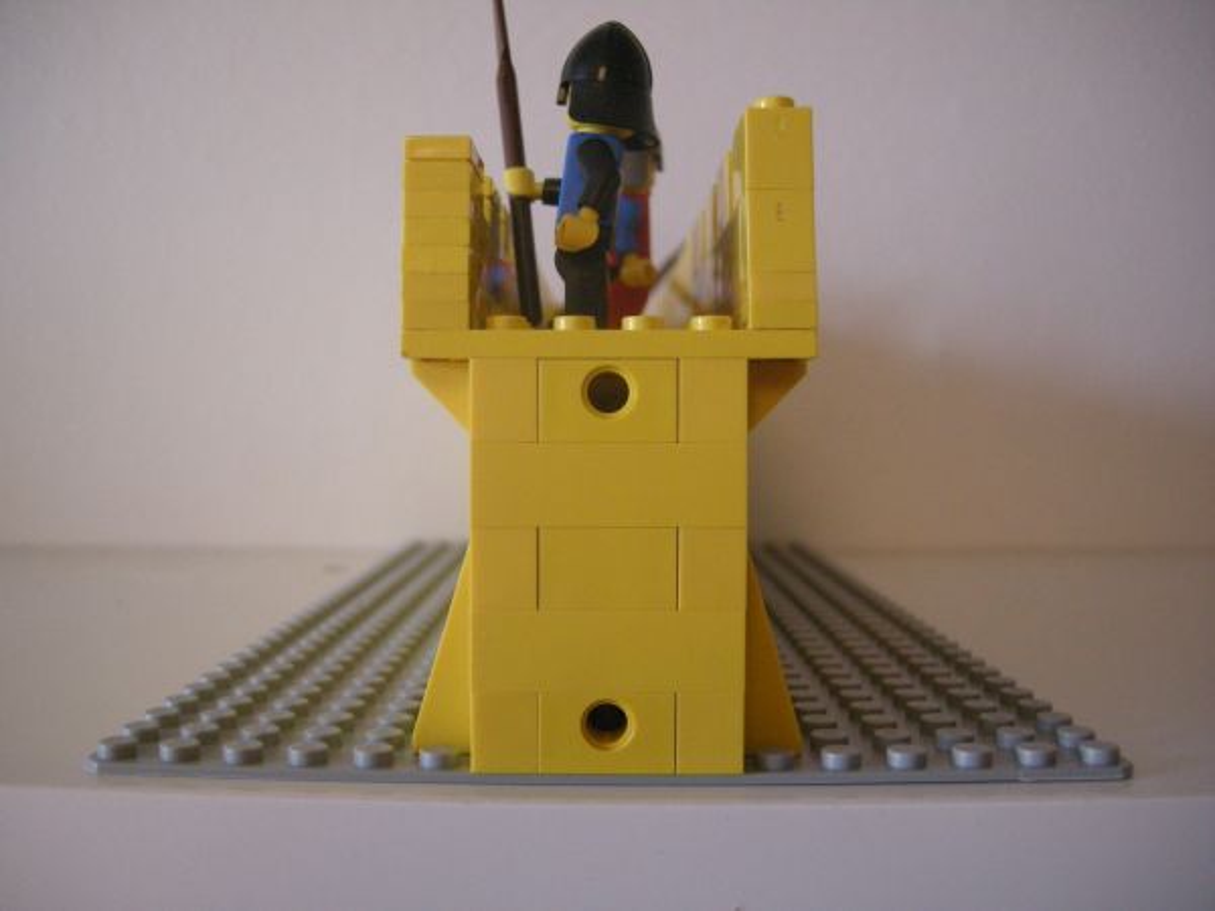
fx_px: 1264
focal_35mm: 36
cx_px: 608
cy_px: 456
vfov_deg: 39.7
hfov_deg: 51.4
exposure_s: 1/29.1
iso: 400
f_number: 2.7
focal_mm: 7.5
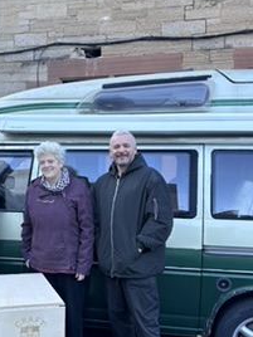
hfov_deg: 32.9
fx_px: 419
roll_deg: -1.6
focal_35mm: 43
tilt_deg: -5.1
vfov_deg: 43.6
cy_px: 207
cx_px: 59
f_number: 1.78
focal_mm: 6.86
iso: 80
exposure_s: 1/286
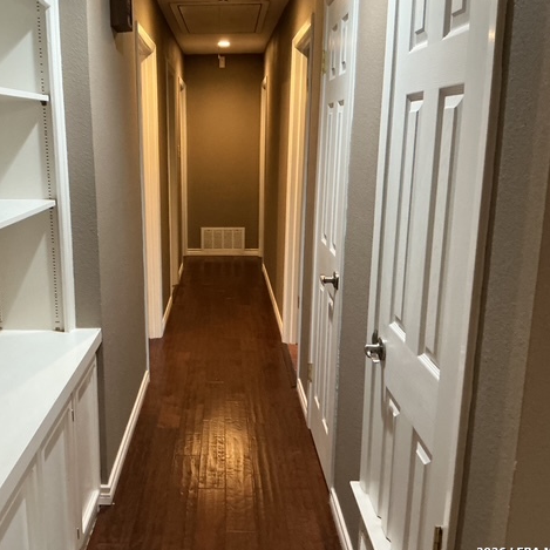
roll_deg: +0.6
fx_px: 629
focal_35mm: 35
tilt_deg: -12.3
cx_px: 195
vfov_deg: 47.2
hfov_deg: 46.6
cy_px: 277
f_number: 1.8
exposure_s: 1/40
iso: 320
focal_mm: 3
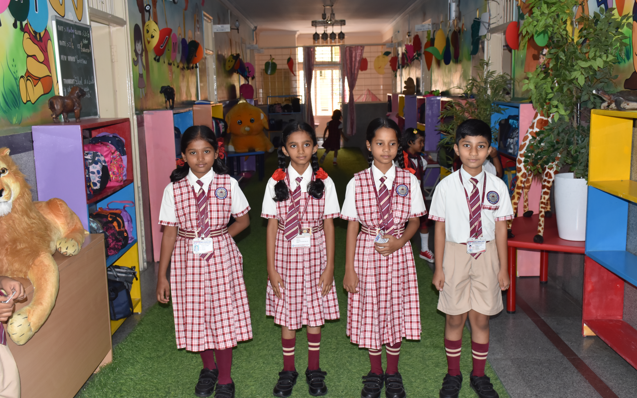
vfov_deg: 34.4
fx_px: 642
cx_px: 318
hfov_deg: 52.7
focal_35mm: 37
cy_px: 204
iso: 640
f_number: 8
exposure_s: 1/60
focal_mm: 24
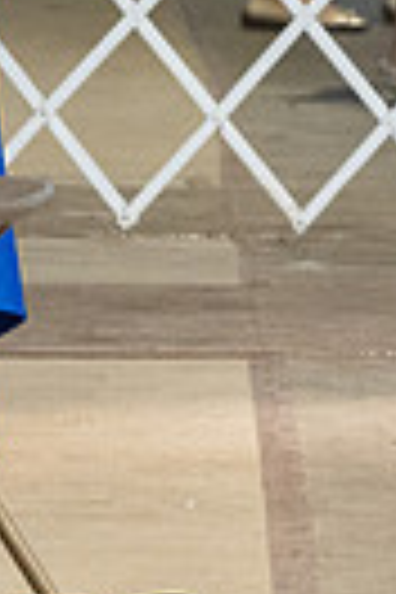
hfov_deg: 2.7
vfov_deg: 4.1
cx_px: 1249
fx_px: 8200
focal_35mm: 497
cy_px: -243
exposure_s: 1/400
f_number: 5
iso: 6400
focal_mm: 97
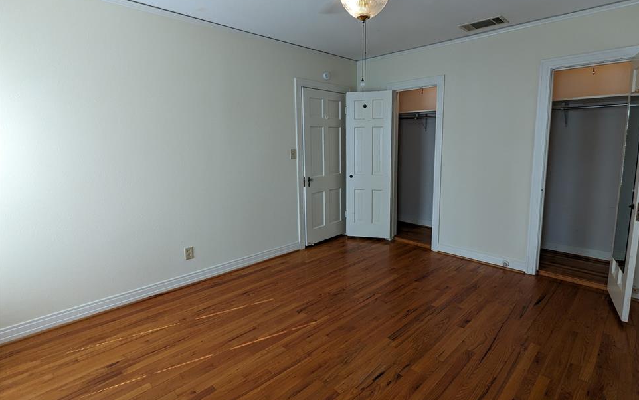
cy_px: 182
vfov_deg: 64.9
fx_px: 314
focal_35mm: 18
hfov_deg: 91.0
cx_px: 337
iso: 50
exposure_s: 1/126
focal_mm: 2.35
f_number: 2.2
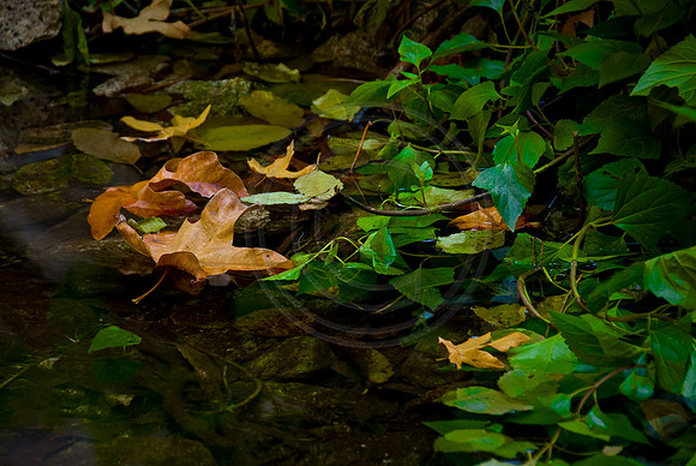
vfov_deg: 6.8
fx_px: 3919
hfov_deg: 10.1
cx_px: 348
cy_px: 233
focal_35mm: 202
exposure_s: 1/5
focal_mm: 135
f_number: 5.6
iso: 100
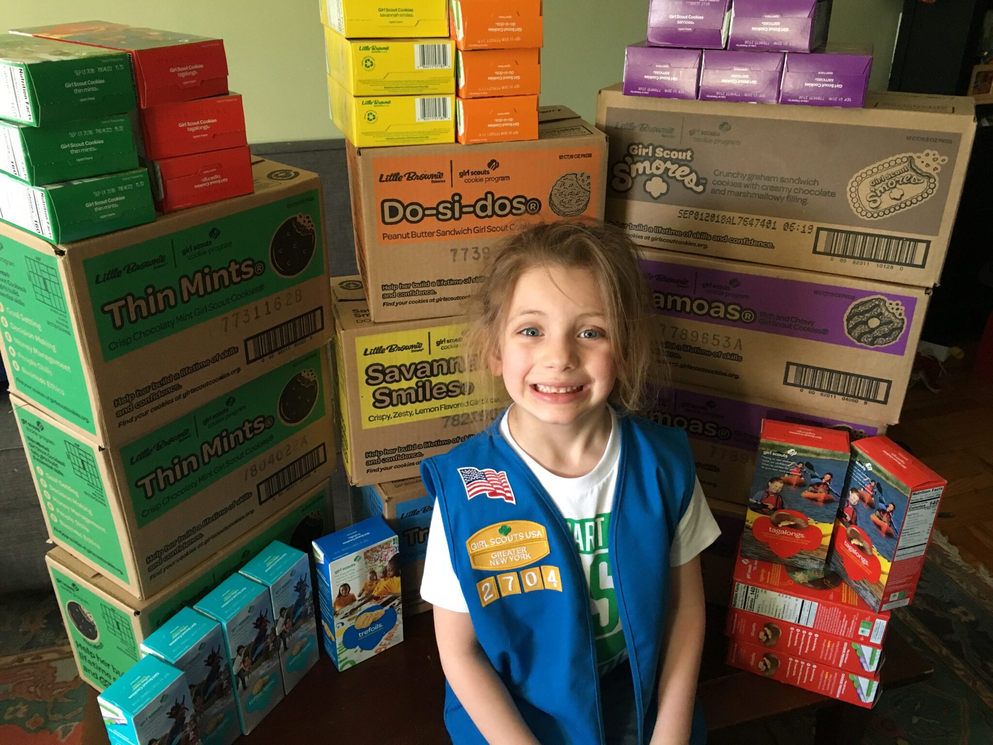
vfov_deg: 48.2
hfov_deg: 61.7
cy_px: 372
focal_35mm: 29
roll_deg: -0.3
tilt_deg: -28.2
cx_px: 496
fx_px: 832
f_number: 2.2
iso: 200
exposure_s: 1/30
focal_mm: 4.15
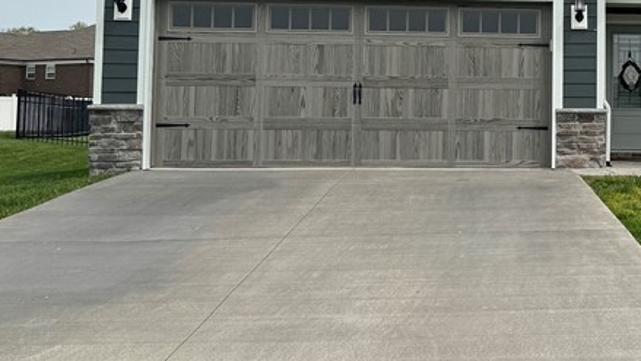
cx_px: 590
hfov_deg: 32.5
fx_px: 1037
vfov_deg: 19.5
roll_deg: -1.0
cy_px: 63
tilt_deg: +4.6
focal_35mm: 61
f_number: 1.78
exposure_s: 1/6410
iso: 80
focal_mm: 6.76
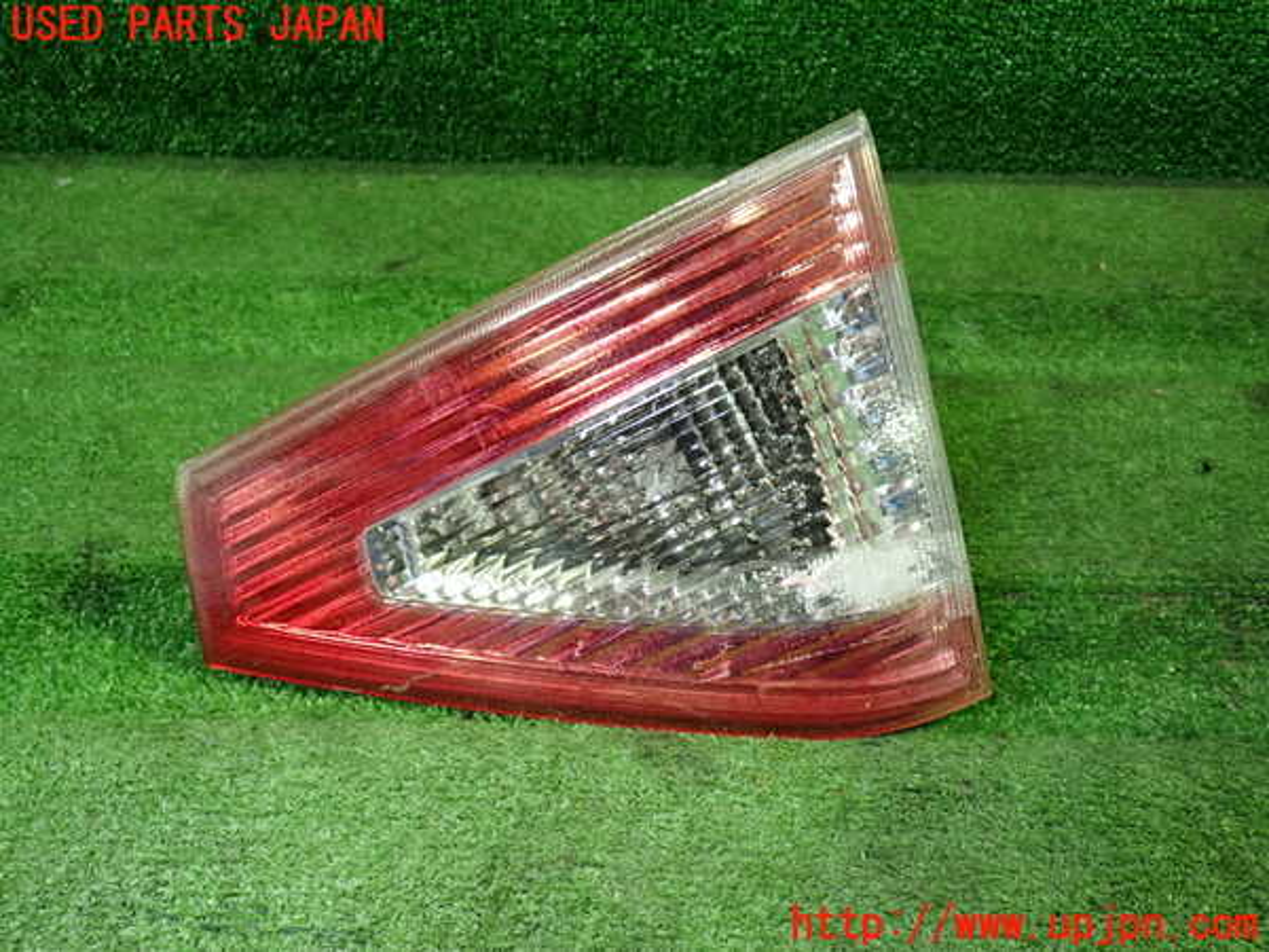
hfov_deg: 60.0
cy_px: 476
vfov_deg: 46.8
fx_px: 1100
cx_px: 634
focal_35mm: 30
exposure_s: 1/30
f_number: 2.3
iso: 320
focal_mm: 5.4
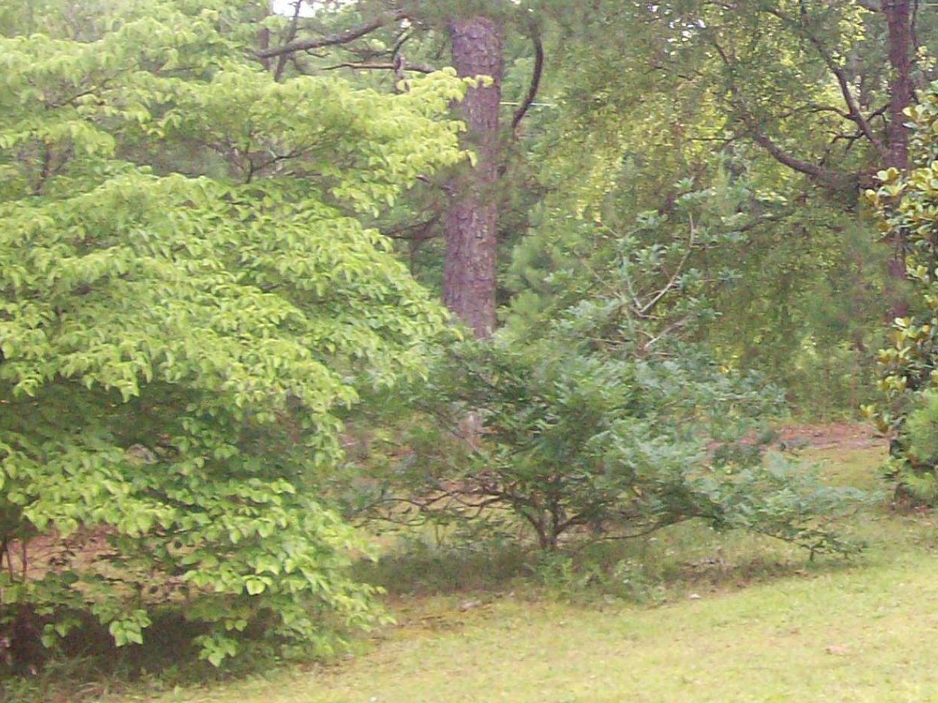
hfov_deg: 21.7
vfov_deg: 16.7
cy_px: 47
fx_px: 2357
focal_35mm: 87
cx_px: 933
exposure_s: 1/99.6
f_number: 2.7
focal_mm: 6
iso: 140
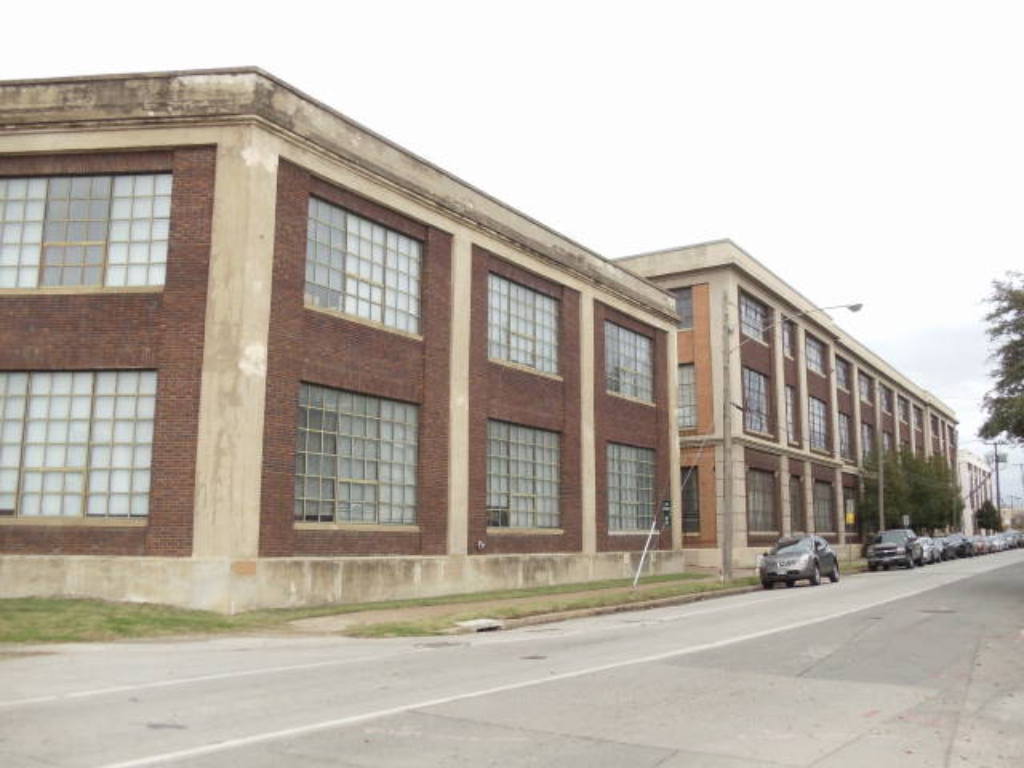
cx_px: 512
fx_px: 1302
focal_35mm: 44
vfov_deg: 32.9
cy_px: 384
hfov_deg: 42.9
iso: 200
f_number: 7.1
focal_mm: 6
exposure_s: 1/160
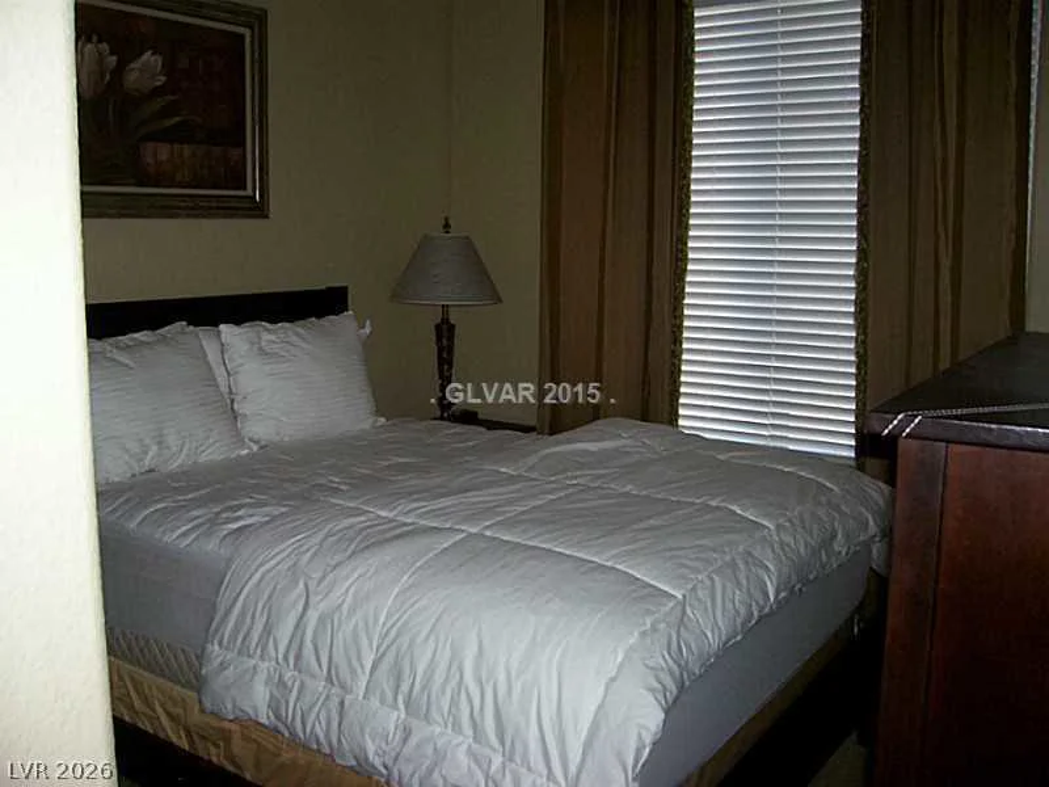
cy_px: 394
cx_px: 524
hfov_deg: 54.0
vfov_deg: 41.8
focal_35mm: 34
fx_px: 1030
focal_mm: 5.6
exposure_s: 1/112
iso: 140
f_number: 2.7
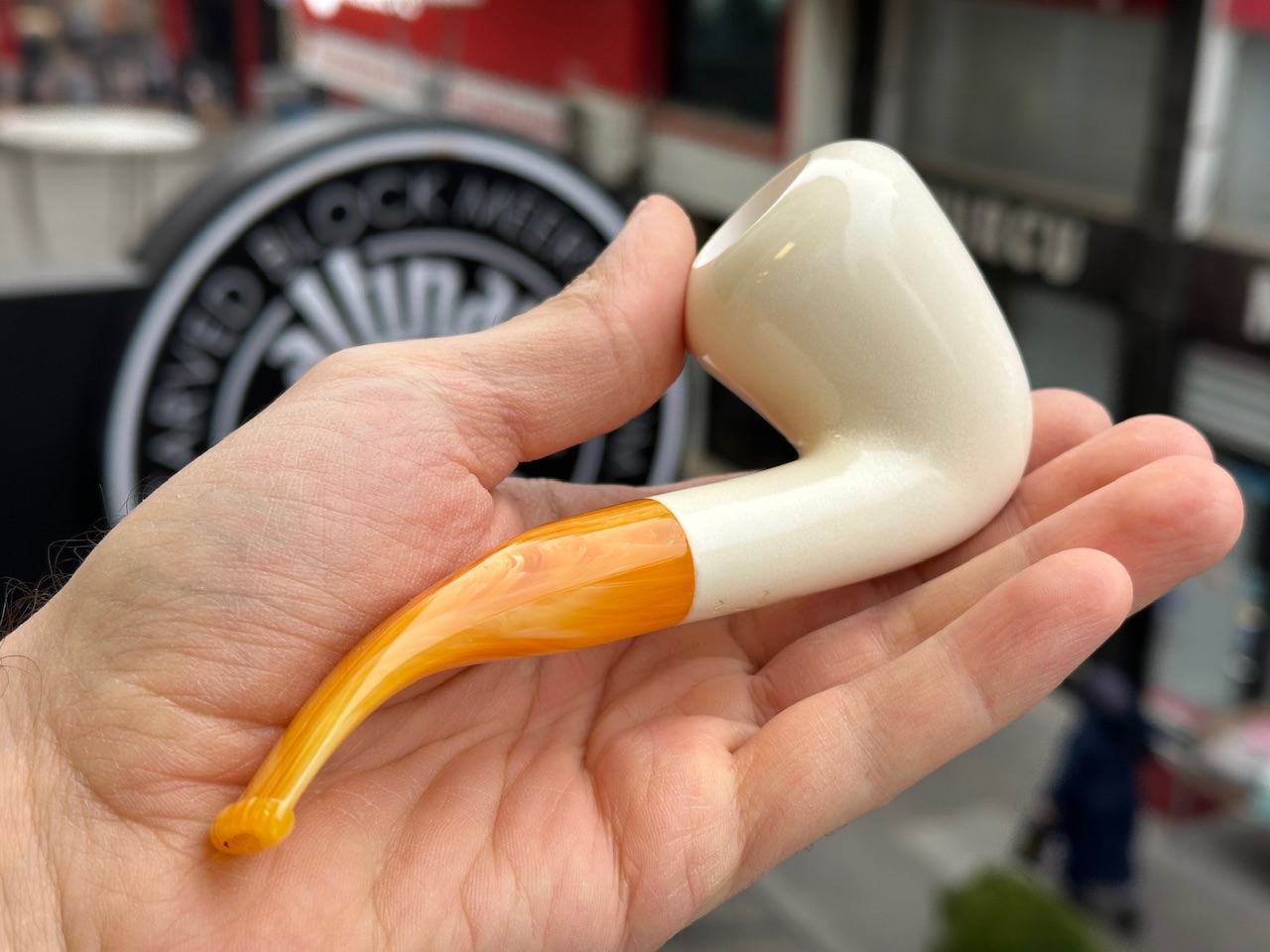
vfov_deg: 30.3
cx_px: 635
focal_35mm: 48
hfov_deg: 39.7
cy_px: 476
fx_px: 1761
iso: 50
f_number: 1.78
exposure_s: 1/183
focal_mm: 6.86
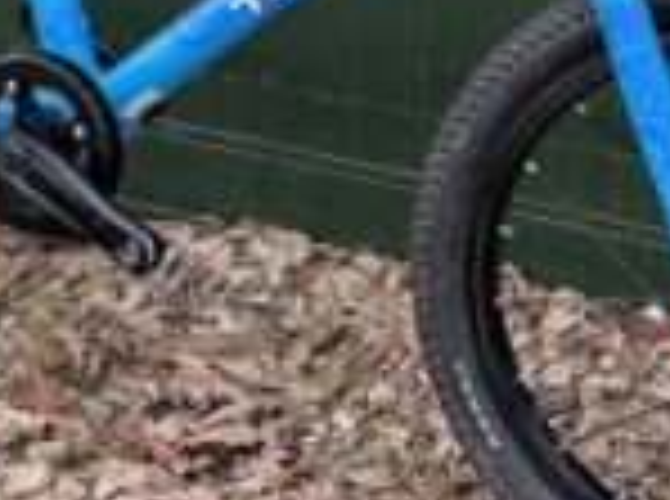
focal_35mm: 84
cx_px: 369
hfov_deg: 23.3
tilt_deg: -15.9
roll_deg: -1.1
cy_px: -45
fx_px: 1622
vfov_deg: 17.0
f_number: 1.6
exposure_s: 1/337
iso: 32
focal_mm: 4.2
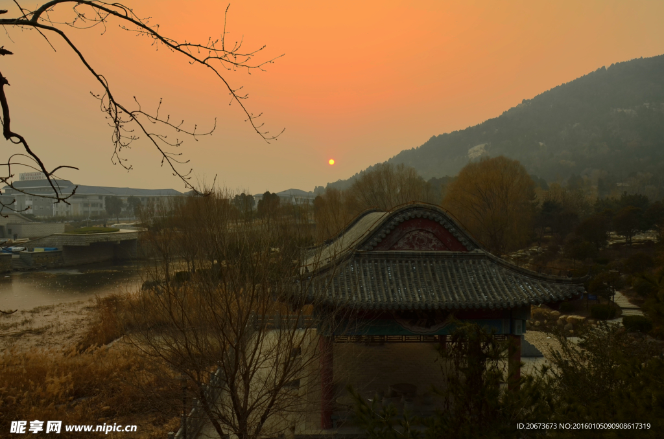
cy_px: 220
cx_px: 332
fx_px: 497
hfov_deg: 67.5
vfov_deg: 47.7
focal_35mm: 27
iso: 100
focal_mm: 18
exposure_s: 1/30
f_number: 8
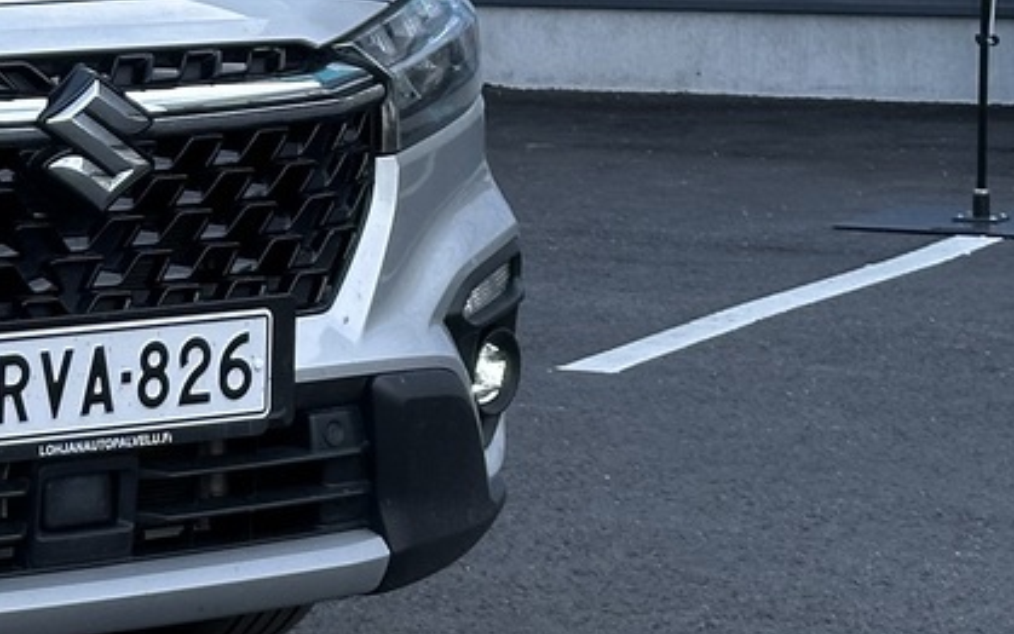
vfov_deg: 7.4
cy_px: -111
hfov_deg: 11.4
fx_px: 4837
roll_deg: -0.1
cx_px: -629
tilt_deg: -0.7
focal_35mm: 175
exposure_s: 1/1227
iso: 64
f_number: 1.78
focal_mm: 6.86
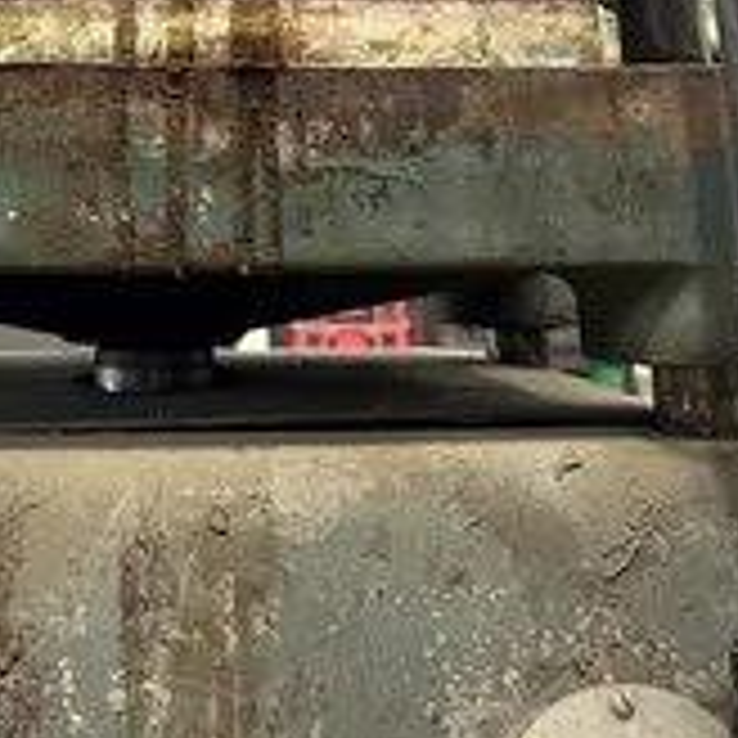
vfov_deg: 27.2
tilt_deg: +17.1
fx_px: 1351
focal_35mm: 56
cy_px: -135
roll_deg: +0.4
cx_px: 166
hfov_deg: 30.0
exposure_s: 1/60
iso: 125
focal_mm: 5.7
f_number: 1.5
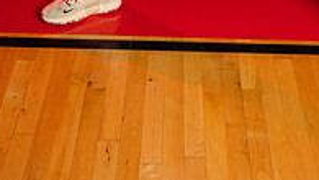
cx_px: 201
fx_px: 736
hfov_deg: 24.4
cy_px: -187
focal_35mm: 87
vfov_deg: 12.2
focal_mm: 36
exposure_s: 1/250
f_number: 5
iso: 200
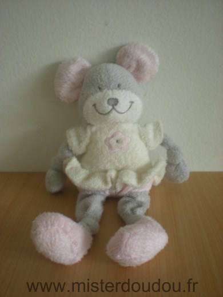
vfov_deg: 49.0
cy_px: 148
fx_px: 326
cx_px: 112
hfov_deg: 37.7
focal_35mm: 38
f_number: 3.1
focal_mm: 6.3
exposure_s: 1/7.9
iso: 225
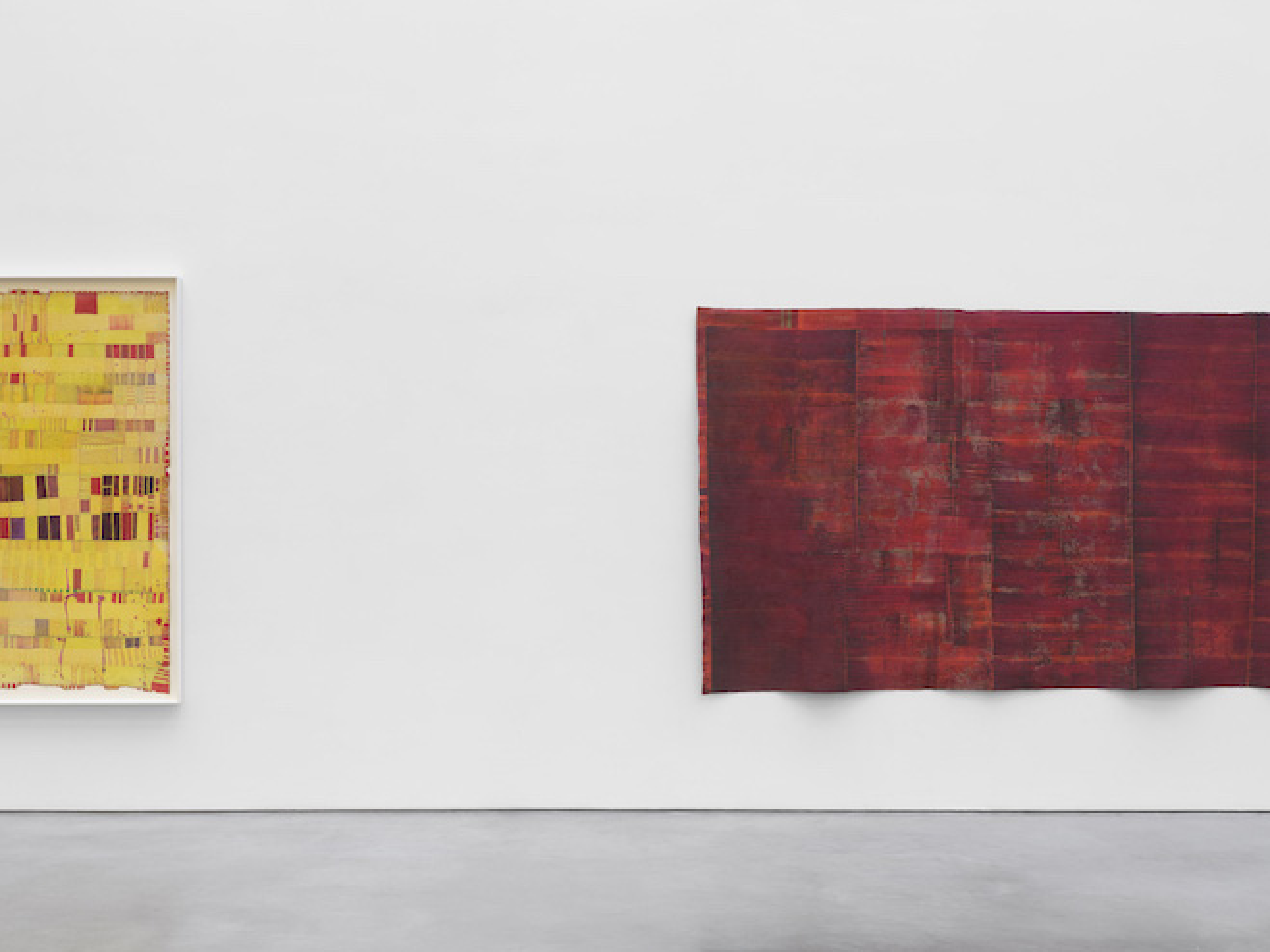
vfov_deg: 35.1
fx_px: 1504
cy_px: 466
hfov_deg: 45.7
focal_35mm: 41
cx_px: 563
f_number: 11
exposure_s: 1/3
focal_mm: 34.4
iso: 100
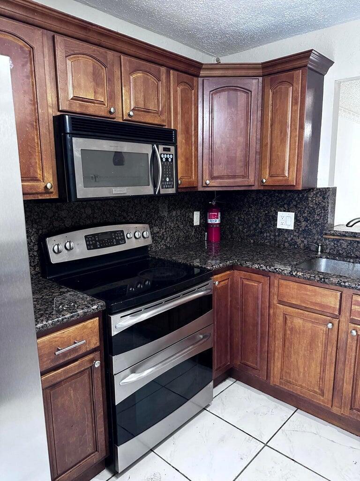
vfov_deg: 71.6
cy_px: 240
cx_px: 180
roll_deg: -0.3
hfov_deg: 56.8
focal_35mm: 24
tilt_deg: -10.4
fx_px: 333
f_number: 1.78
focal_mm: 6.86
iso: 400
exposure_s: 1/60
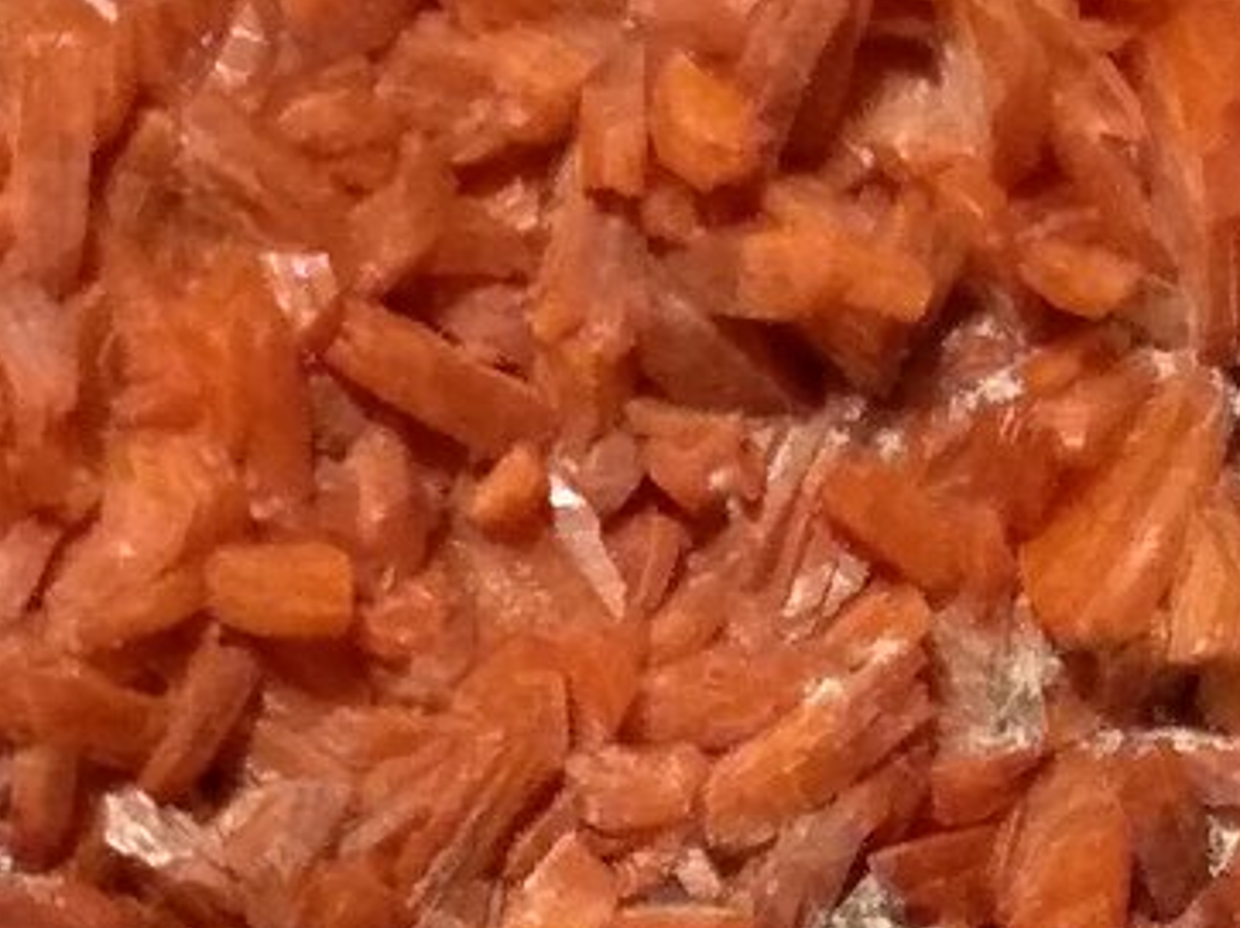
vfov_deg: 12.9
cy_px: 404
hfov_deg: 17.0
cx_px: 329
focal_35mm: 115
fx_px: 4117
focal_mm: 3.54
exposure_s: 1/33.3
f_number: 2
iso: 342
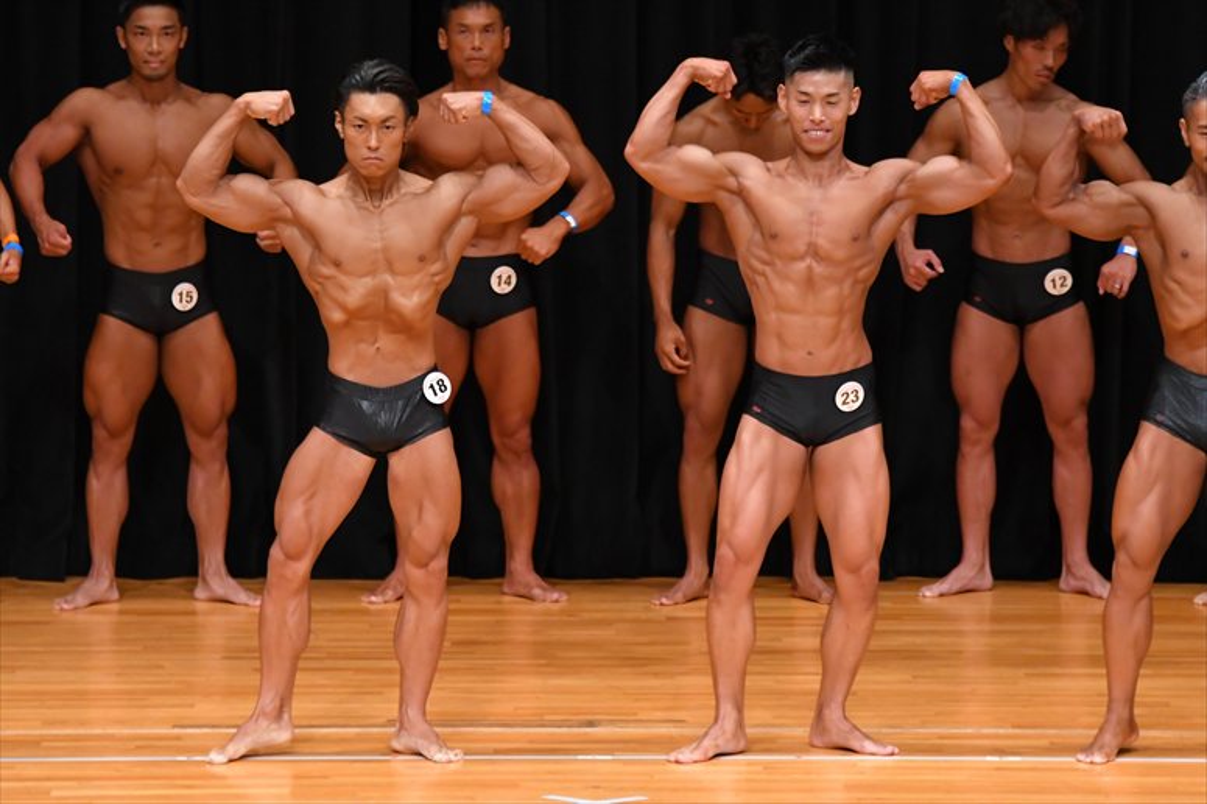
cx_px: 604
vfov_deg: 4.8
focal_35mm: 285
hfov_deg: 7.2
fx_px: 9551
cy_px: 402
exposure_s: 1/400
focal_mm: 190
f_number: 5.6
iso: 4000
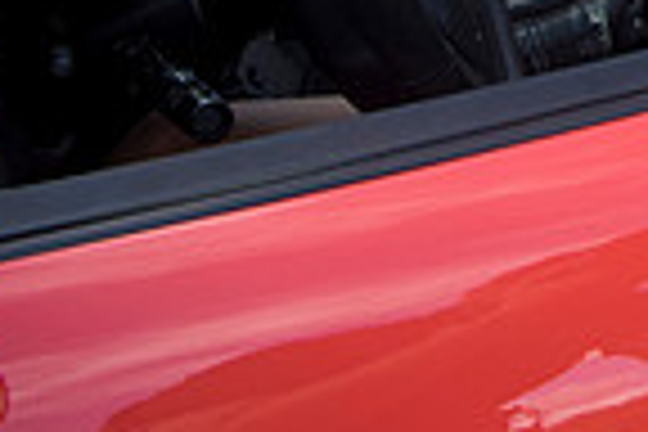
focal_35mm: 97
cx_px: 1094
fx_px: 1746
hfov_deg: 17.7
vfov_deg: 12.6
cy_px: -385
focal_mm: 24
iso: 250
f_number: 4.5
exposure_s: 1/320
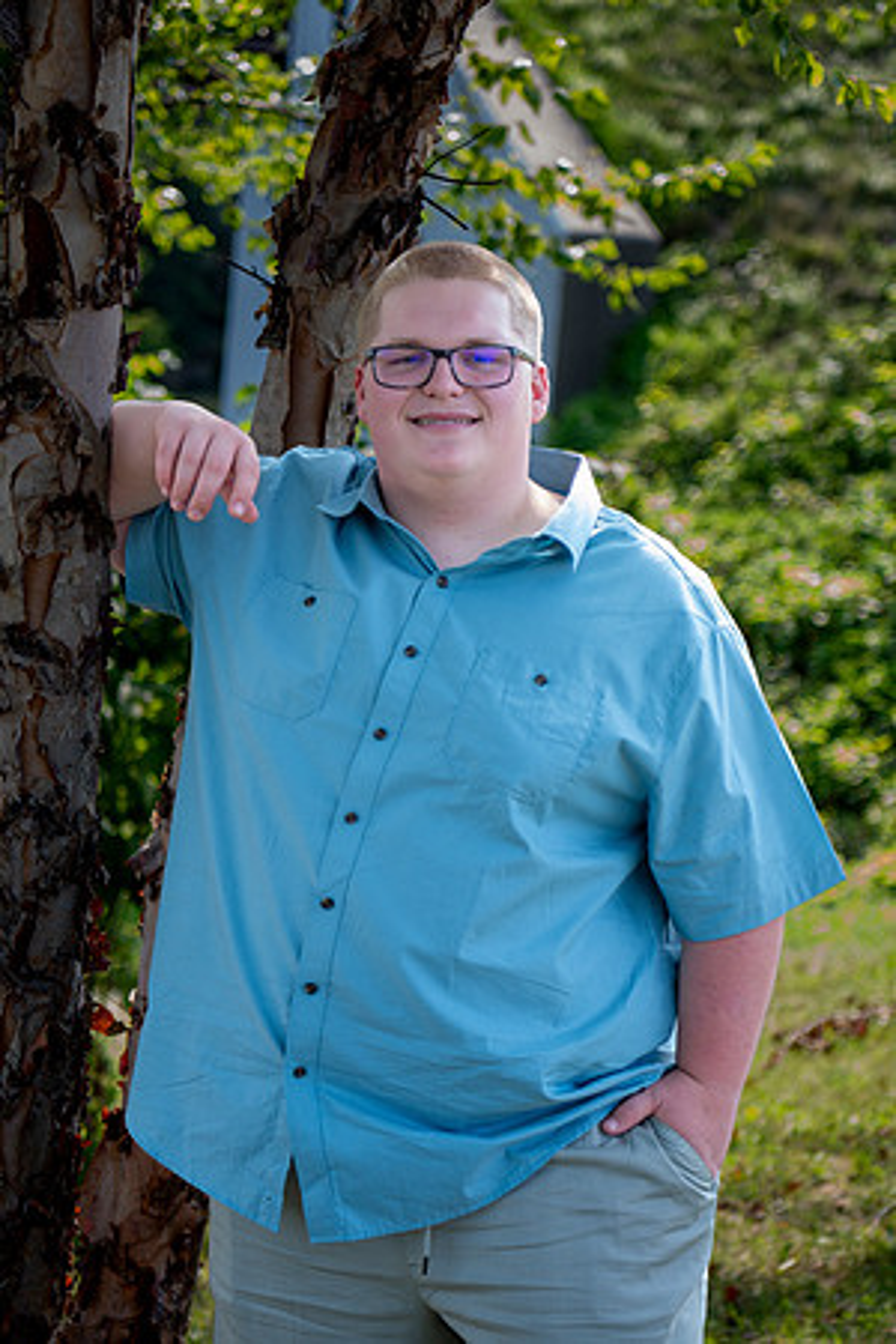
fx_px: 3248
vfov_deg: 23.4
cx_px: 448
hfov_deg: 15.7
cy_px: 672
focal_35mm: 87
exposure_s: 1/125
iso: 100
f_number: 2.8
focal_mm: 58
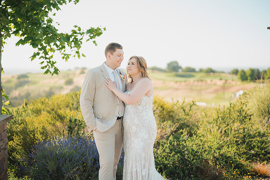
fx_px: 375
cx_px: 135
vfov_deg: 27.0
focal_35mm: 50
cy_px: 90
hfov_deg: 39.6
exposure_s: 1/1600
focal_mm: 50
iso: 50
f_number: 1.2
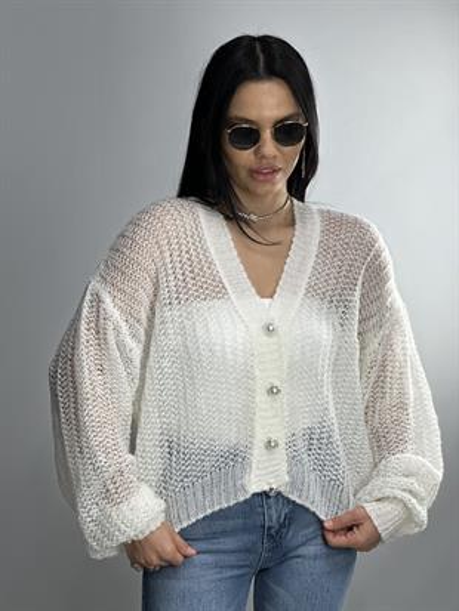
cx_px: 230
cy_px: 306
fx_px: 1361
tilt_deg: -7.4
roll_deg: -0.1
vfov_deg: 25.3
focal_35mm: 77
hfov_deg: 19.1
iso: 100
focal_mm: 9
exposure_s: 1/100
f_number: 2.8
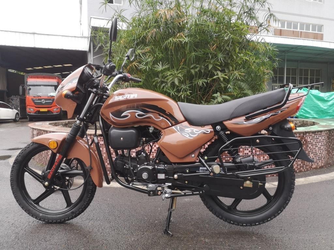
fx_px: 261
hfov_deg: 65.3
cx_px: 167
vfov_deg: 51.4
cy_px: 125
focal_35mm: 27
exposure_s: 1/100
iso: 64
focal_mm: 3.95
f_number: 1.8
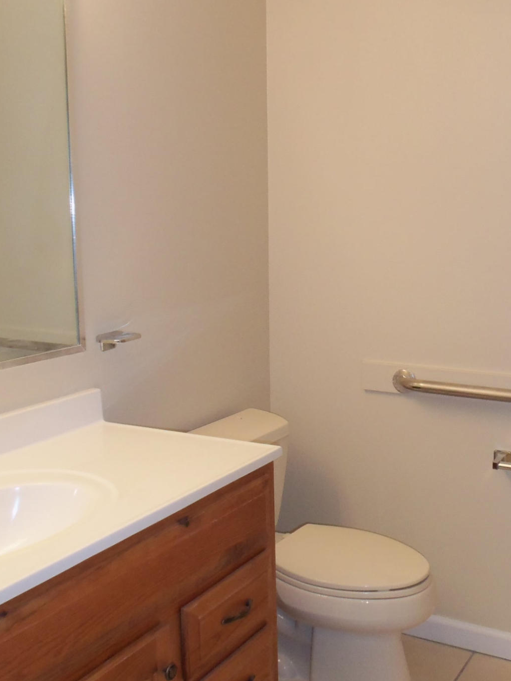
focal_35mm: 41
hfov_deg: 34.9
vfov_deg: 45.7
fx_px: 807
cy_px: 307
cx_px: 320
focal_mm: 5.1
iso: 200
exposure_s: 1/60
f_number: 3.3
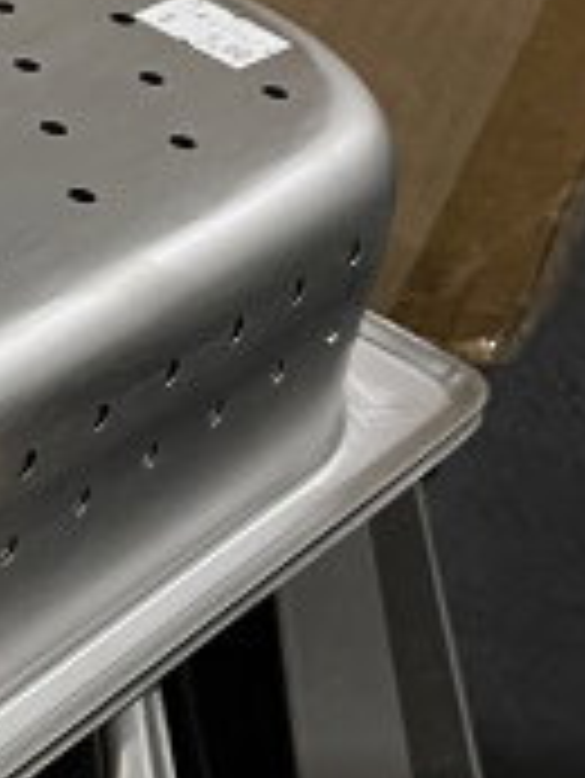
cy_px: 281
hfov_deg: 10.9
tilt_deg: -34.0
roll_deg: -7.2
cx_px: -662
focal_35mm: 122
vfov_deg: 16.1
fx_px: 2746
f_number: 1.6
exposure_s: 1/78
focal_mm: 4.2
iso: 125
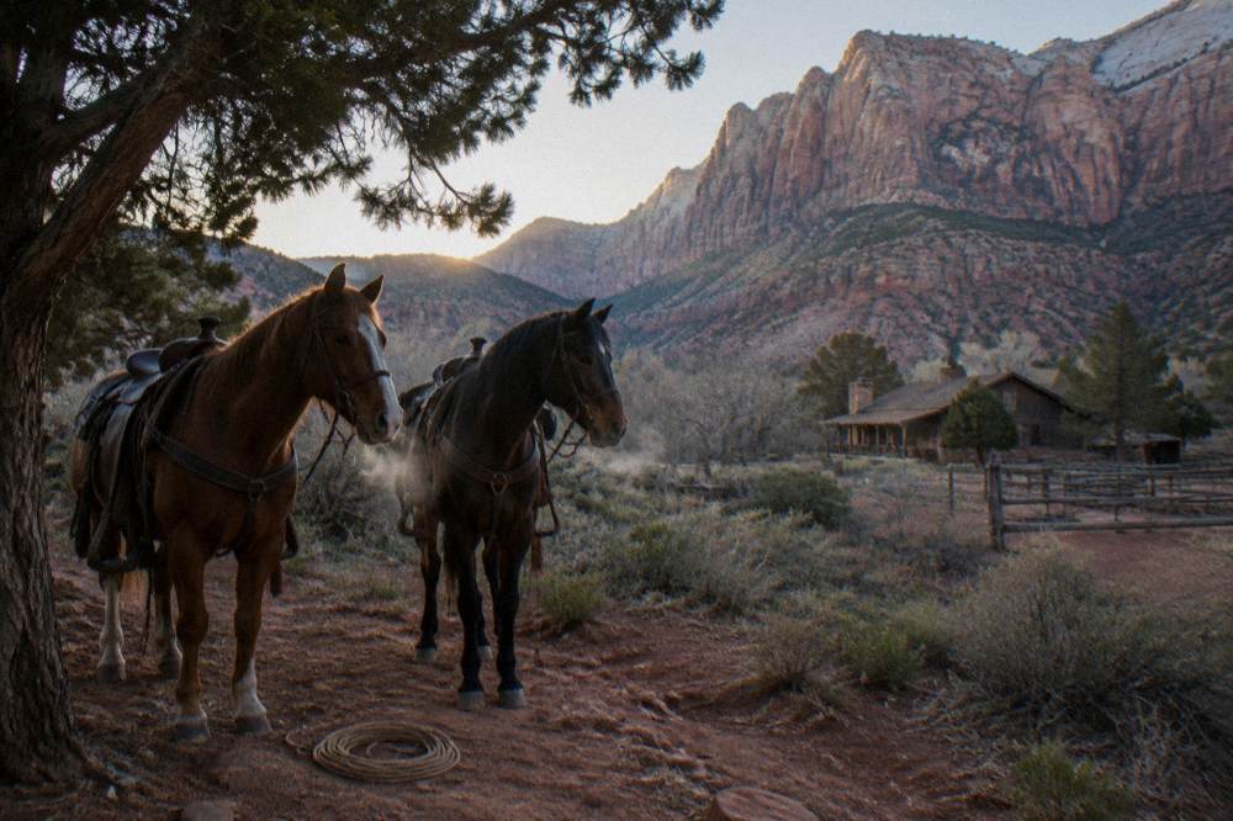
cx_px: 616
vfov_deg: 28.1
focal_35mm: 48
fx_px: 1643
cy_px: 410
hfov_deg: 41.1
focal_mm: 48
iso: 320
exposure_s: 1/640
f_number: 4.5
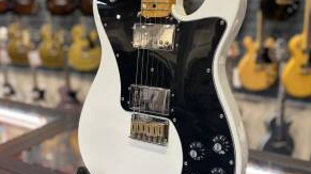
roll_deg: +0.5
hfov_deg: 51.7
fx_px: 321
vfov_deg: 30.2
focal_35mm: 39
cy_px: 67
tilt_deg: -11.6
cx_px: 156
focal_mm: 5.96
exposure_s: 1/60
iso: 64
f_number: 1.6
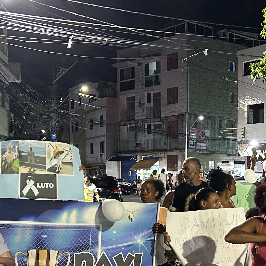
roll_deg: -0.2
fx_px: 565
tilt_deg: -2.0
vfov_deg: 26.3
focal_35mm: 65
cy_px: 184
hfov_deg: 26.3
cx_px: 178
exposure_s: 1/60
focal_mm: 5.7
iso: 500
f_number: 1.5
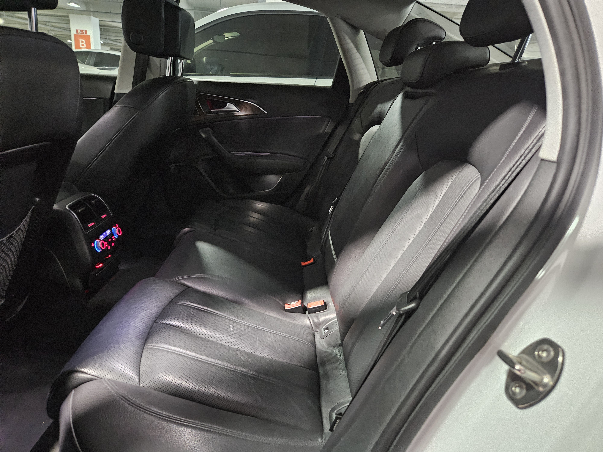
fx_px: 401
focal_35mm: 23
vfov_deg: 58.9
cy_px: 226
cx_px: 302
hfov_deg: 73.9
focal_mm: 5.4
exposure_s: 1/17.2
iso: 1250
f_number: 1.8
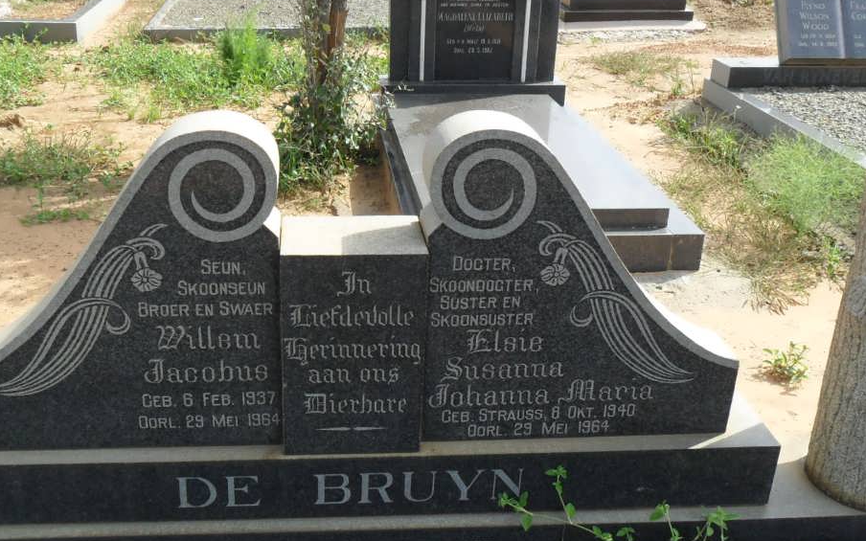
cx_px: 372
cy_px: 247
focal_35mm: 38
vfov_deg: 33.6
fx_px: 897
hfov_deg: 51.4
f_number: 3.5
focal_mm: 4.9
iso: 100
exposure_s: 1/350
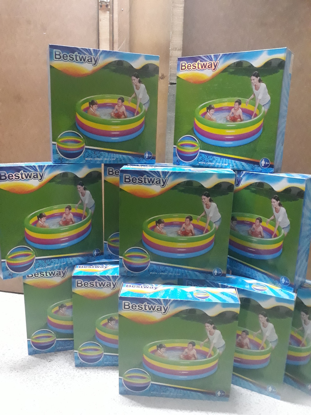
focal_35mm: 27
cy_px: 208
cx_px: 156
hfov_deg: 51.4
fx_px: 323
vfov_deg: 65.3
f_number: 1.7
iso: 640
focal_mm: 3.71
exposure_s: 1/24
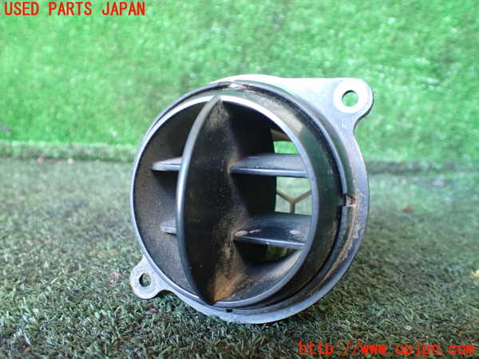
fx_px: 415
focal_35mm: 30
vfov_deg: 46.8
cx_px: 240
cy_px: 180
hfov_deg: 60.0
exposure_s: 1/40
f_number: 2.3
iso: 800
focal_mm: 5.4
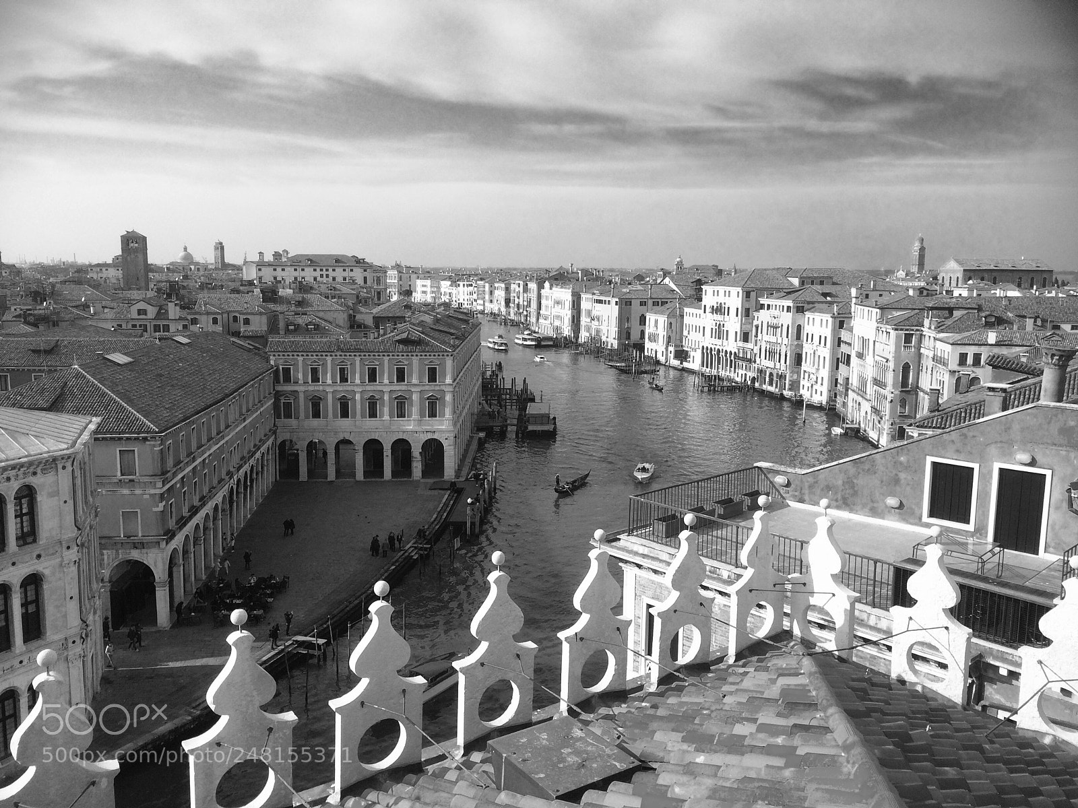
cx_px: 539
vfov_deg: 48.2
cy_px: 404
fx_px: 903
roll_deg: -0.4
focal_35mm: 29
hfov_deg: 61.7
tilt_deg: -9.5
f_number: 2.2
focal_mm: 4.15
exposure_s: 1/2740
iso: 32
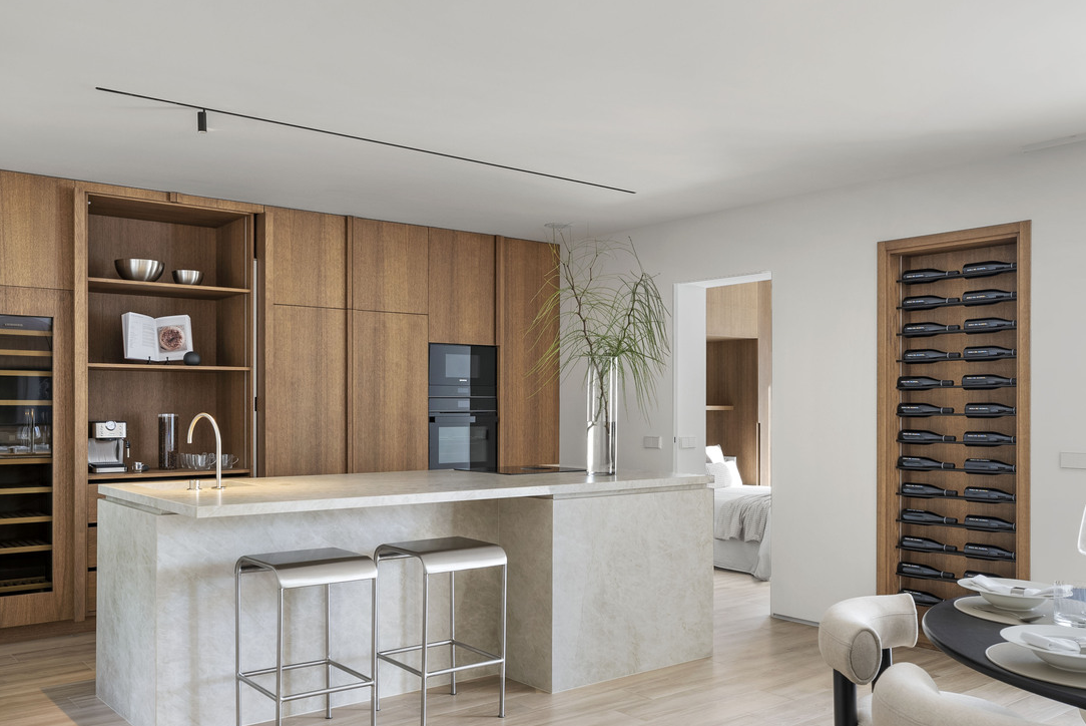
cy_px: 397
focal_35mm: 31
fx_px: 936
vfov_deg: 42.3
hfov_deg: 60.2
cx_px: 512
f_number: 8
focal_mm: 28
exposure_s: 1/1.25
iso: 100
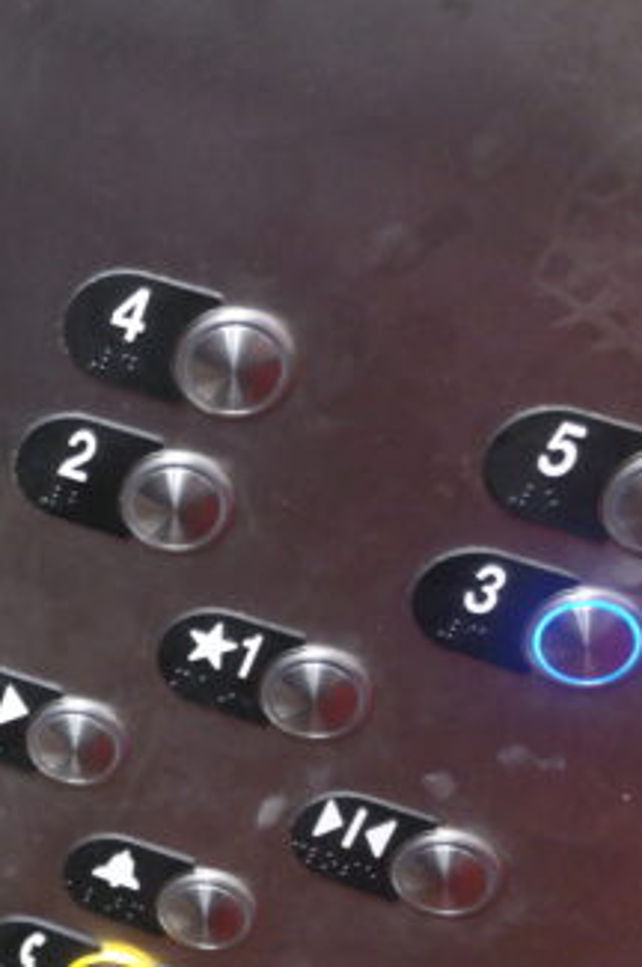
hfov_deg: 17.2
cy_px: 640
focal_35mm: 71
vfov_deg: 28.3
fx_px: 1903
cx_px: -336
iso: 1600
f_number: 3.5
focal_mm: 20
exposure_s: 1/40
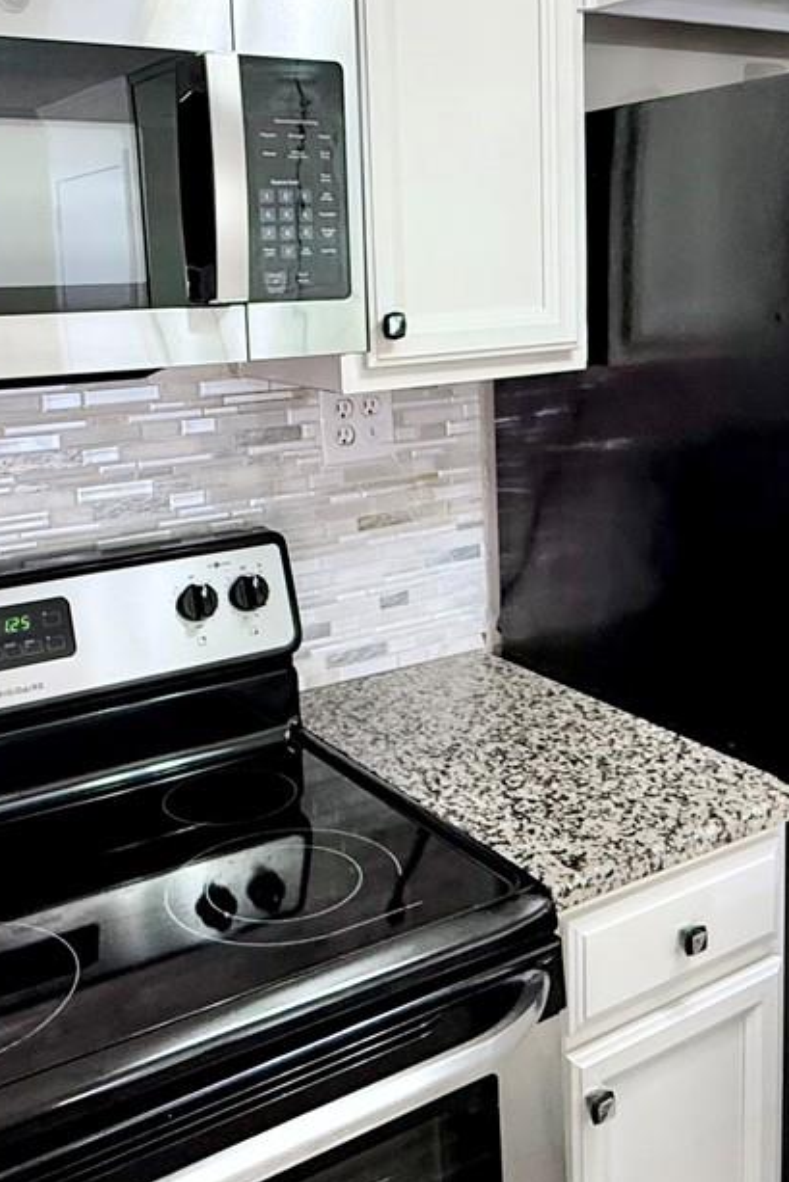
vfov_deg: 50.1
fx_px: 1248
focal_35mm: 38
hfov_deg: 35.0
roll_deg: +1.4
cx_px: 438
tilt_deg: -8.1
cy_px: 436
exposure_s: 1/100
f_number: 2.2
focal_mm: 2.22
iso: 320
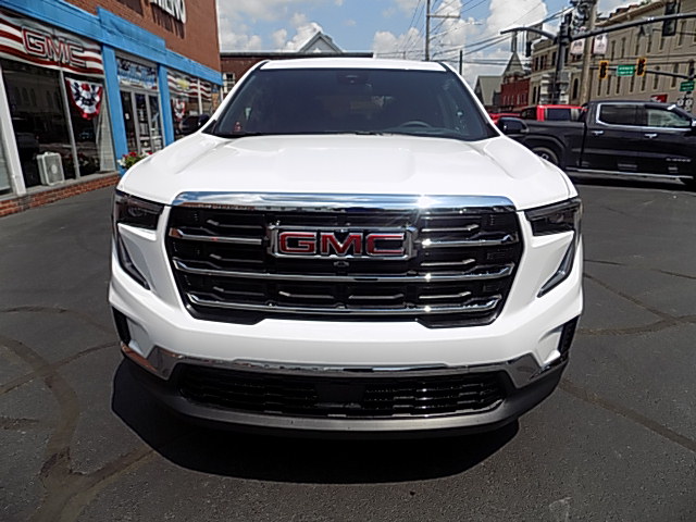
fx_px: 462
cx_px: 348
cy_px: 261
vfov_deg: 58.9
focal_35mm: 23
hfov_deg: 73.9
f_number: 9.9
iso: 80
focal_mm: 4
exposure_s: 1/200
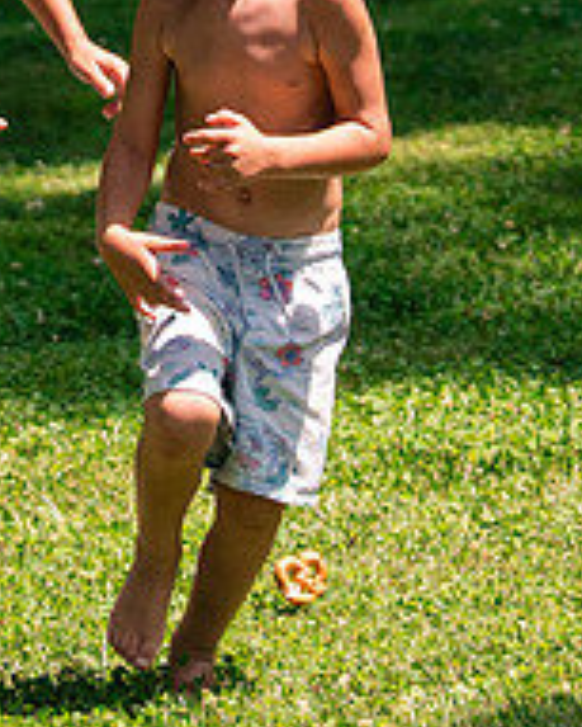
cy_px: 5
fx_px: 7207
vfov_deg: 5.8
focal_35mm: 335
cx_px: 192
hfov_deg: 4.6
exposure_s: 1/8000
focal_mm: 70
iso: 400
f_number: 2.8
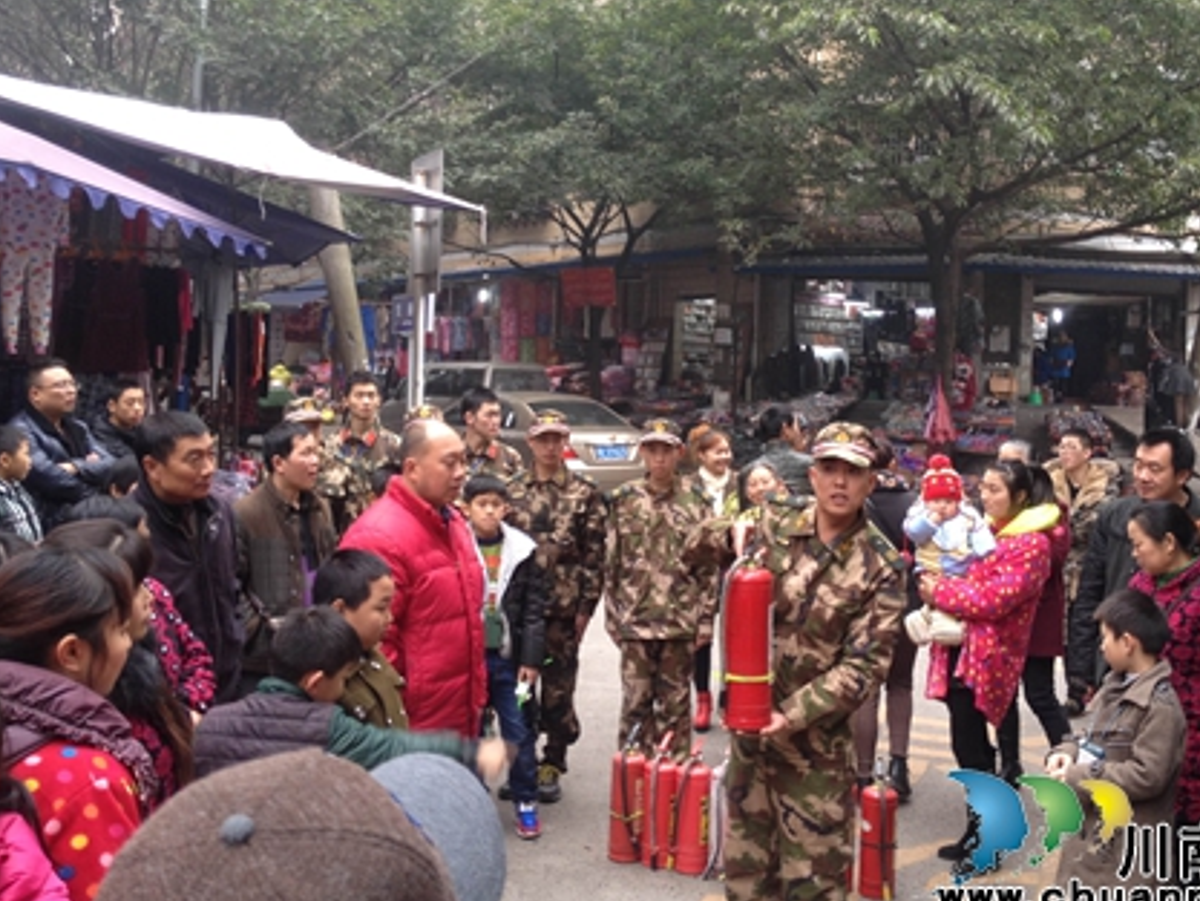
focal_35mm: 42
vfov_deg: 34.3
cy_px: 387
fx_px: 1456
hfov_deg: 44.7
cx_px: 685
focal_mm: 4.28
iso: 50
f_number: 2.4
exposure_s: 1/30
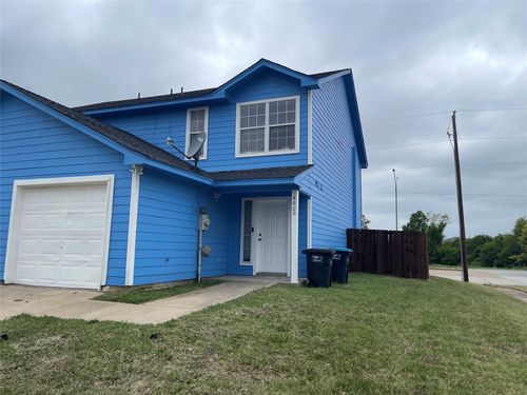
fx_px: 381
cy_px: 198
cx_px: 264
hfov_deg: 69.4
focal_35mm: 25
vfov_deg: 54.9
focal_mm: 5.1
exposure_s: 1/2247
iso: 32
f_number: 1.6
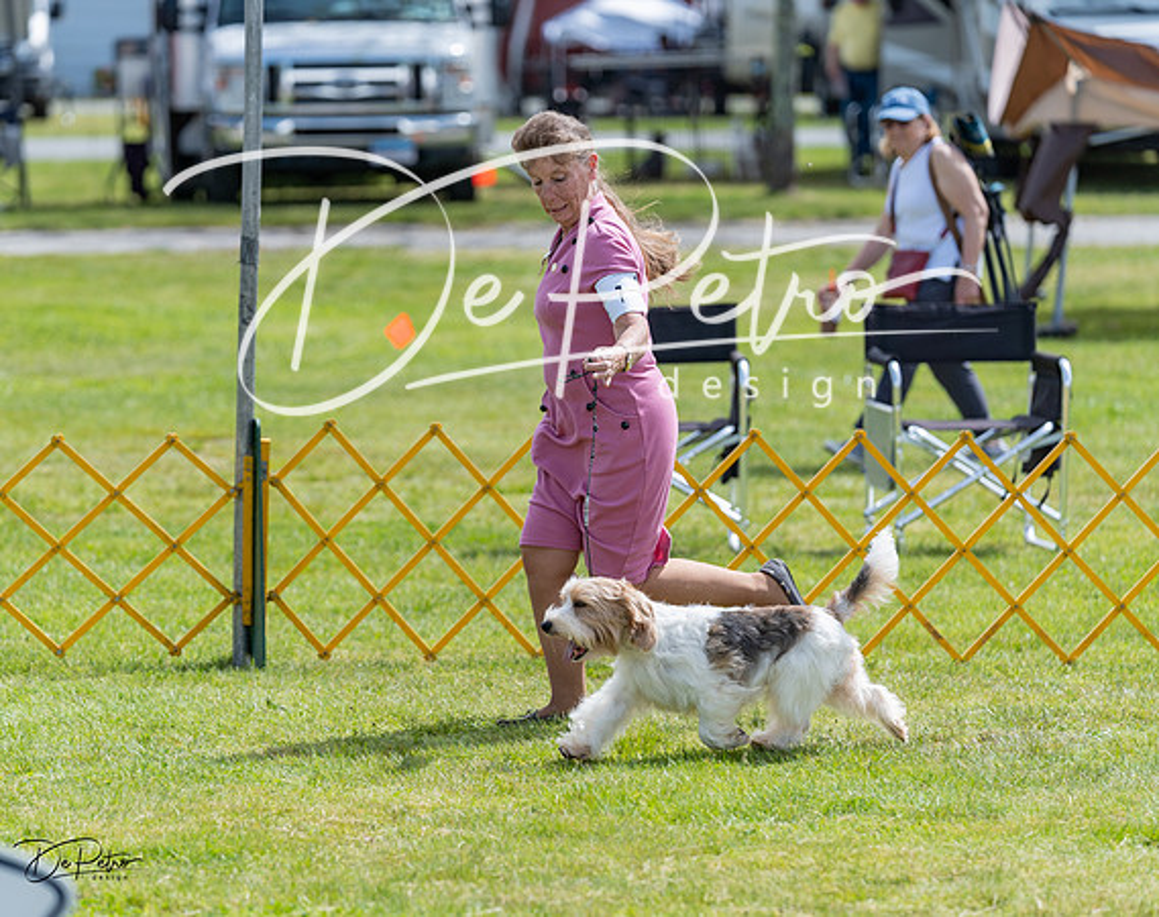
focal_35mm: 186
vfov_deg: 8.3
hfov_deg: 10.4
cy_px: 461
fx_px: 6337
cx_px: 505
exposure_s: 1/1000
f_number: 3.5
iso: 100
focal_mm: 164
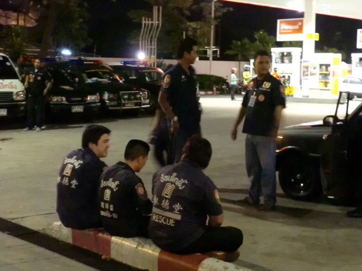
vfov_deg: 24.0
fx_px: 638
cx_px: 181
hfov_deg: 31.7
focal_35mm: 61
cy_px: 136
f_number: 4.2
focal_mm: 11.2
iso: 1600
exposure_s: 1/10
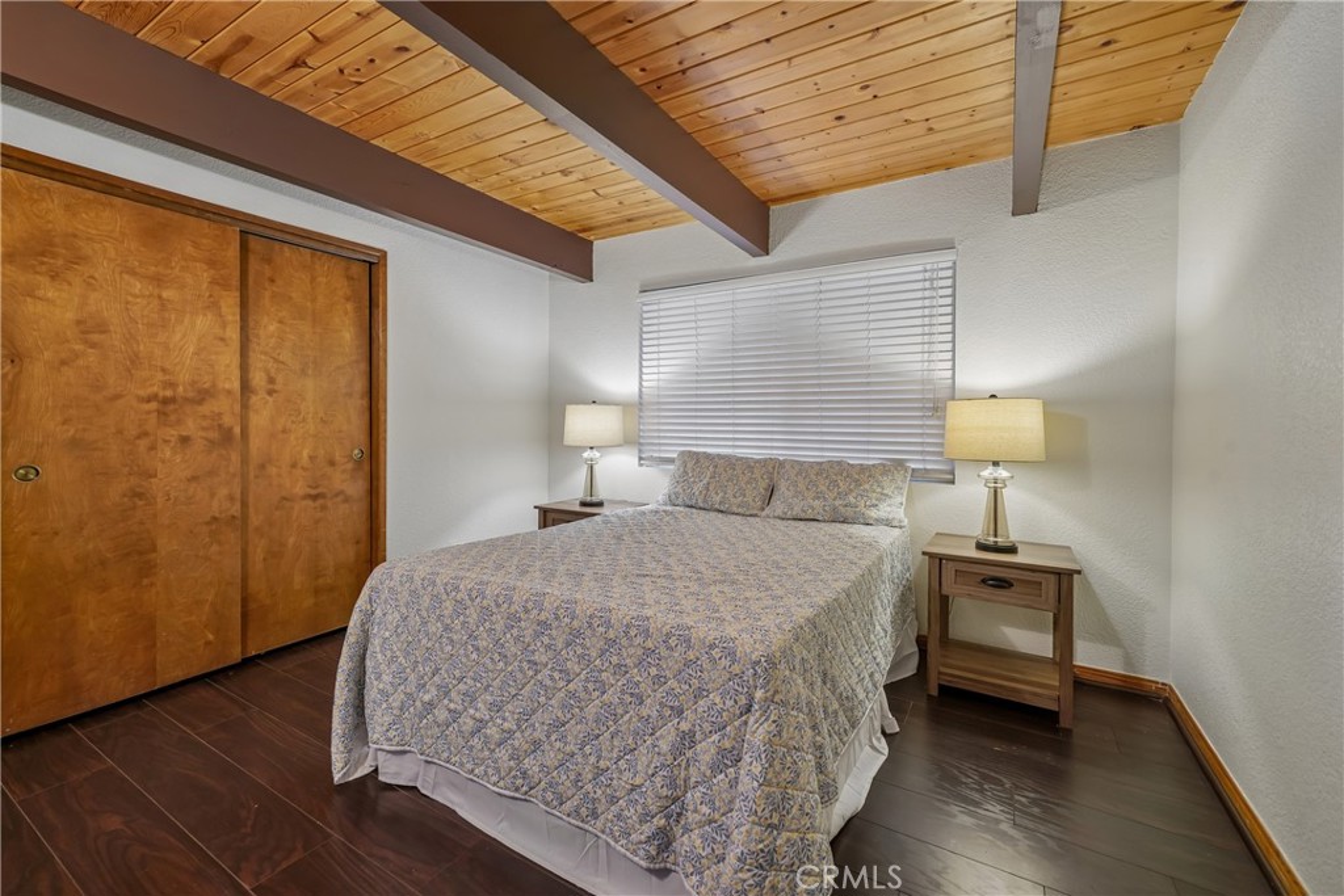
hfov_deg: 104.2
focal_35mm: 14
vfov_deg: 81.2
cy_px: 448
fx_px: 523
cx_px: 672
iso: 400
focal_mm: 14
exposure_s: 1/5
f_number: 8
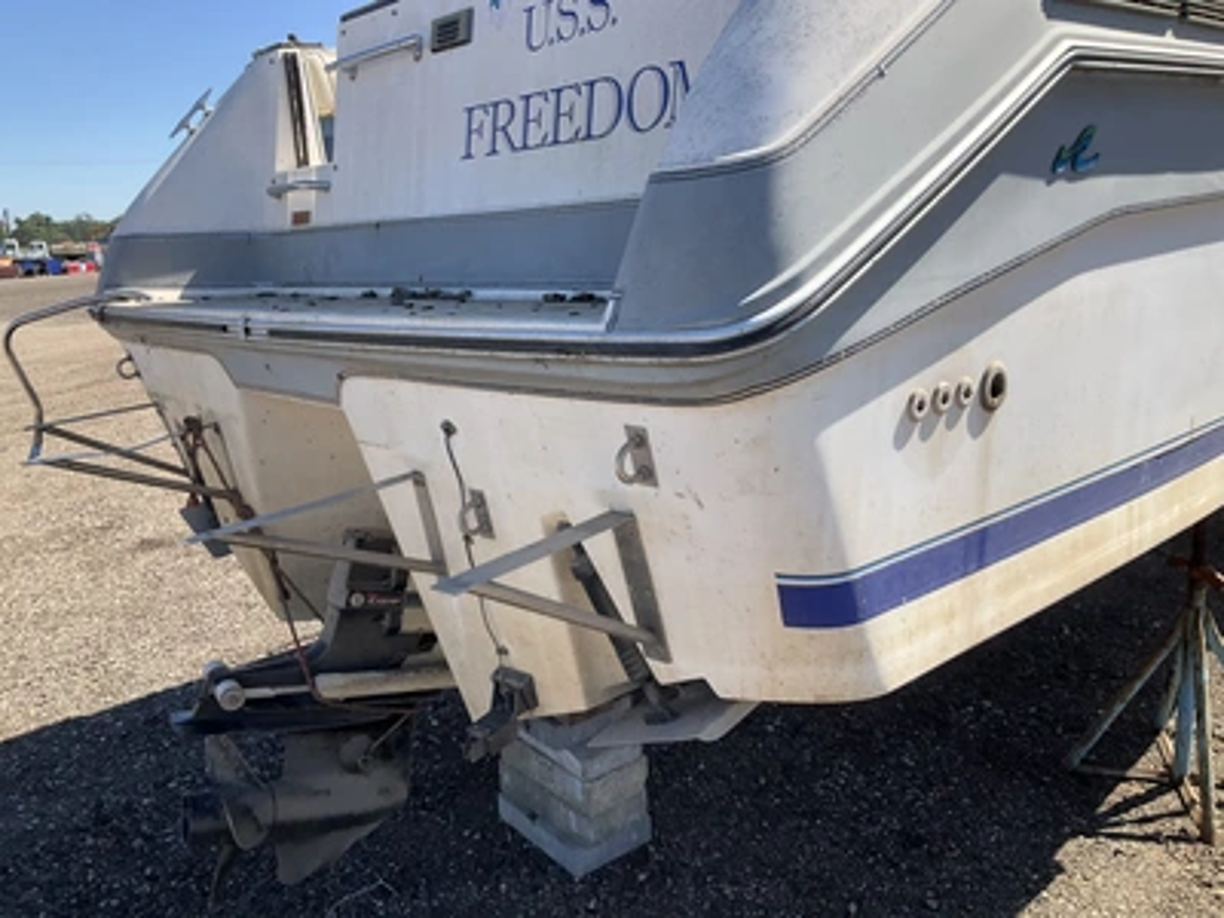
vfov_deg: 48.2
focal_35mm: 29
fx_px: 1025
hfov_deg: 61.7
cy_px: 459
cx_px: 612
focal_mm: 3
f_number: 1.8
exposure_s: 1/997
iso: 25
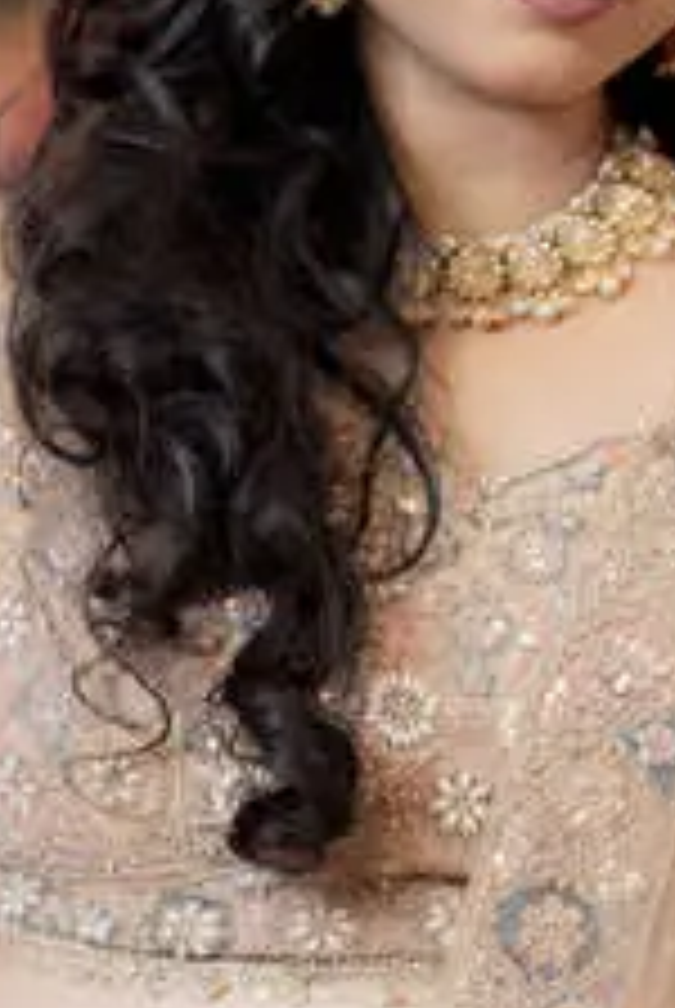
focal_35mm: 303
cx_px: 610
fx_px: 8495
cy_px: 405
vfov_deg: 6.8
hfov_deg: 4.5
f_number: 1.4
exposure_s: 1/250
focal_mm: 85
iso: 100
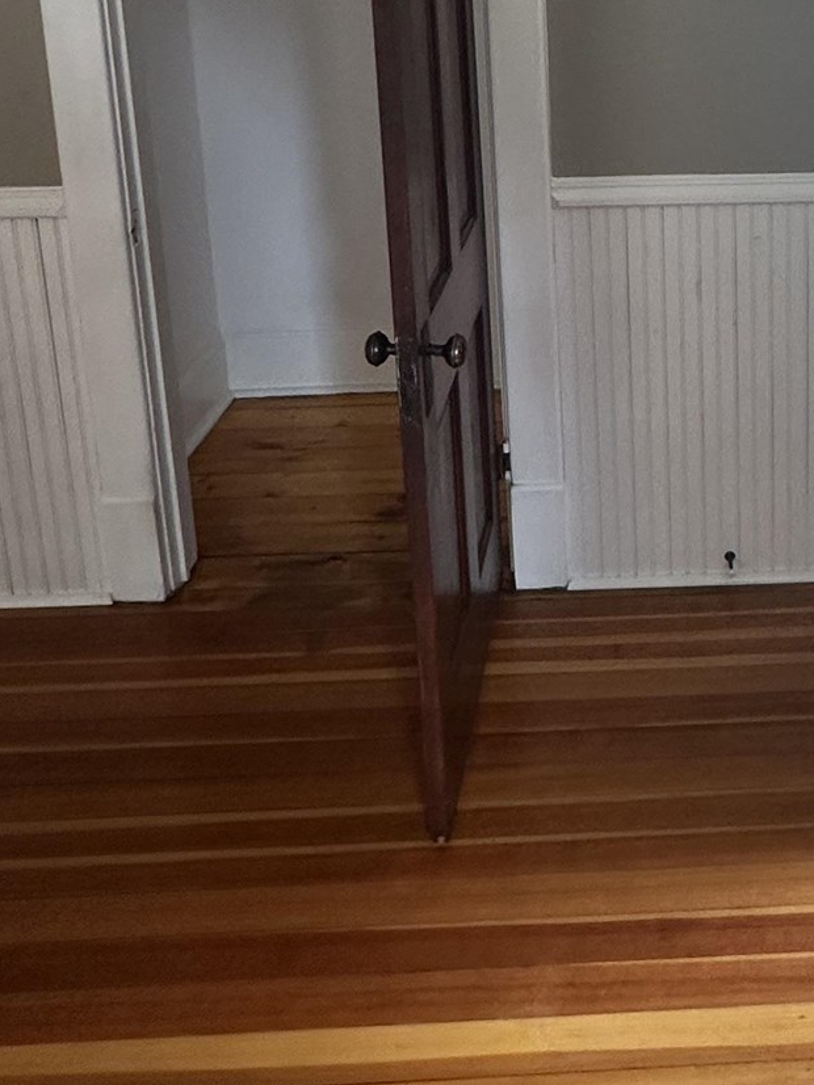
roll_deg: +0.9
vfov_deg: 43.8
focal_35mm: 39
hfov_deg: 35.0
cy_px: 113
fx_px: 1223
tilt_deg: -13.3
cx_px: 709
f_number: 2.2
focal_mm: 2.22
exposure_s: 1/99
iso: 125
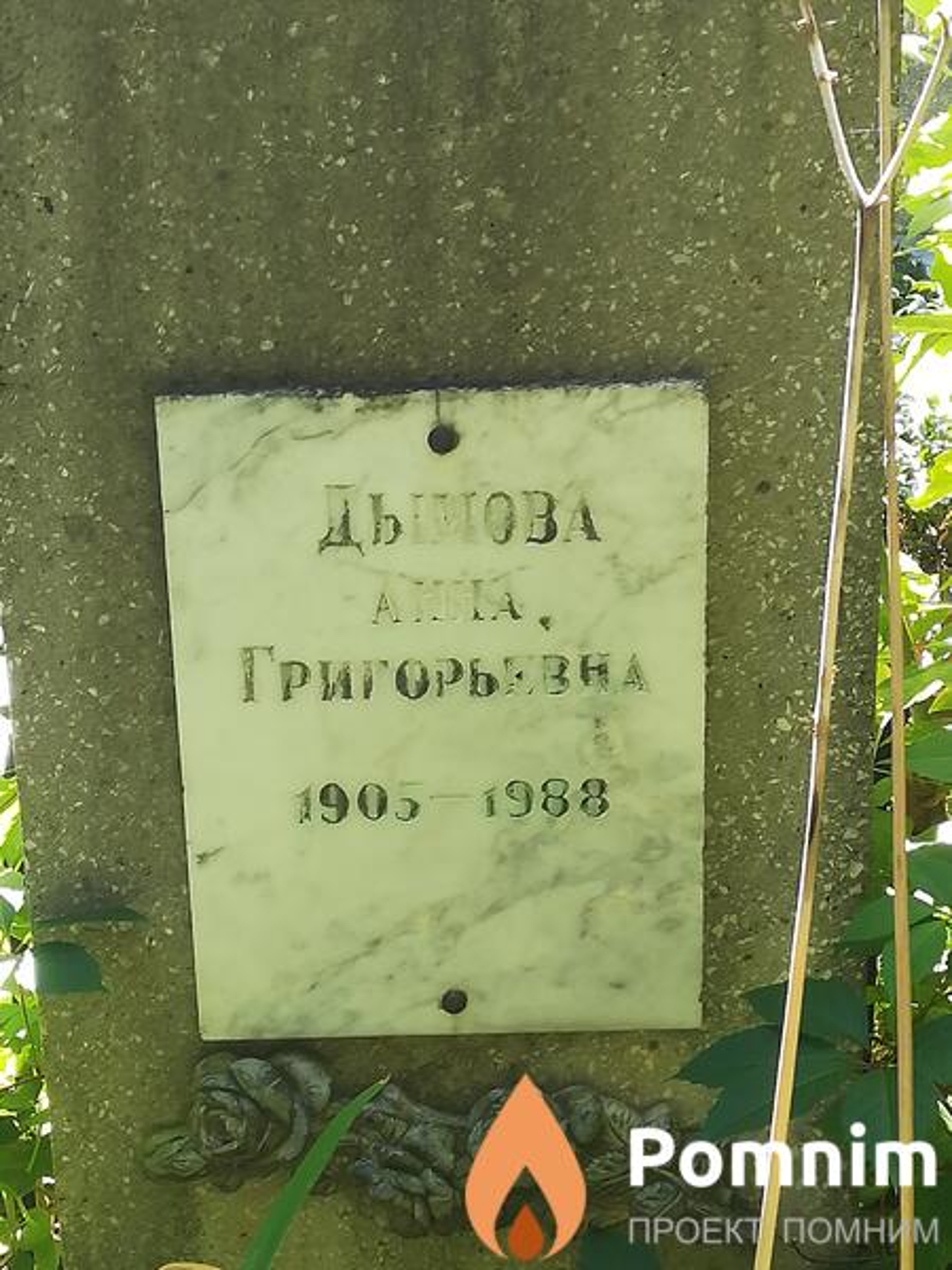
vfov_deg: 29.8
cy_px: 635
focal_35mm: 65
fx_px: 2383
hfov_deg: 22.6
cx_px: 476
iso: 80
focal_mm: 3.83
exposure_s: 1/100
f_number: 2.2
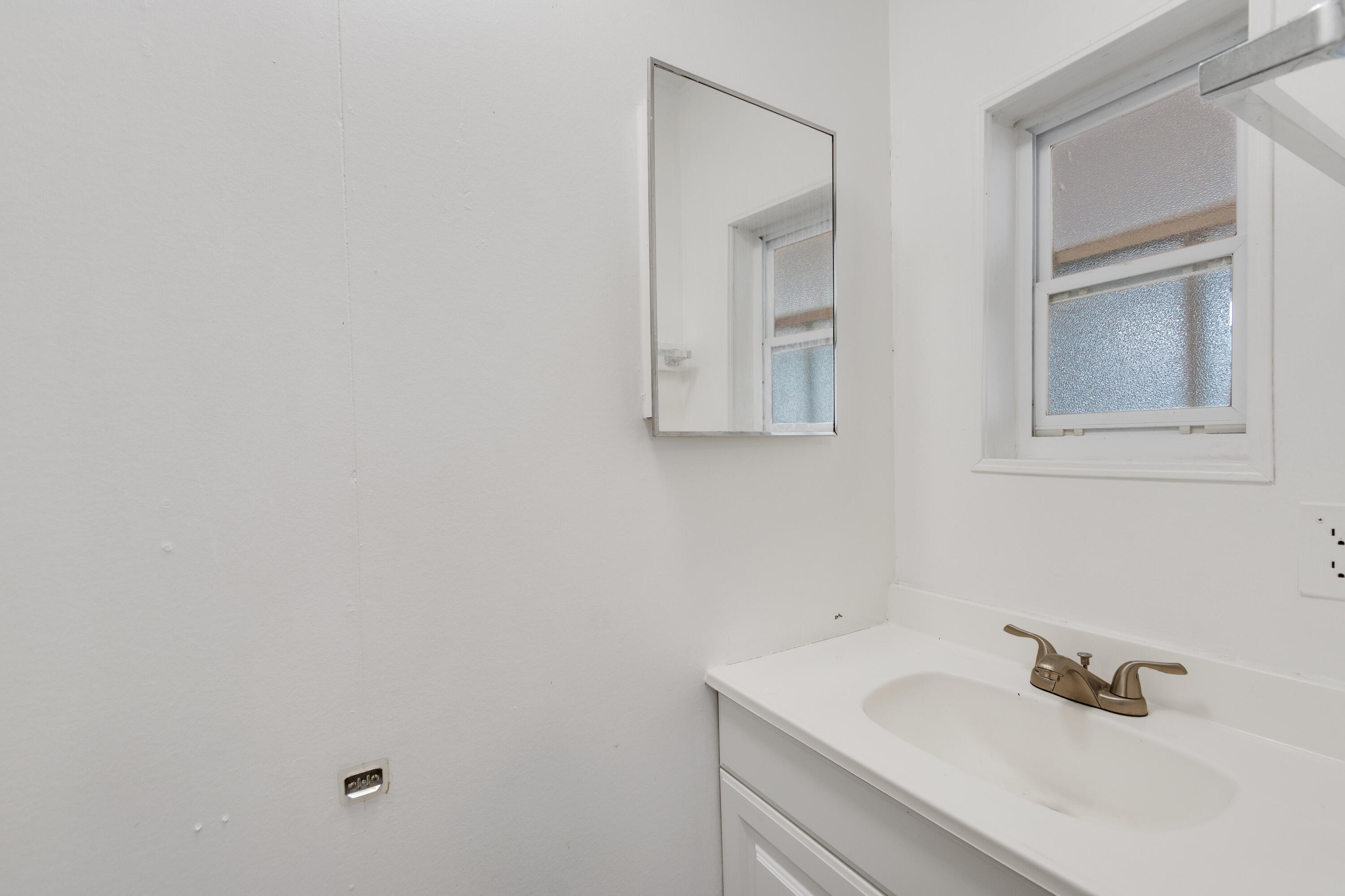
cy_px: 448
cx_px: 672
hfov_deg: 100.4
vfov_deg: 77.3
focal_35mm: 15
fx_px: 560
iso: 320
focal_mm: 10
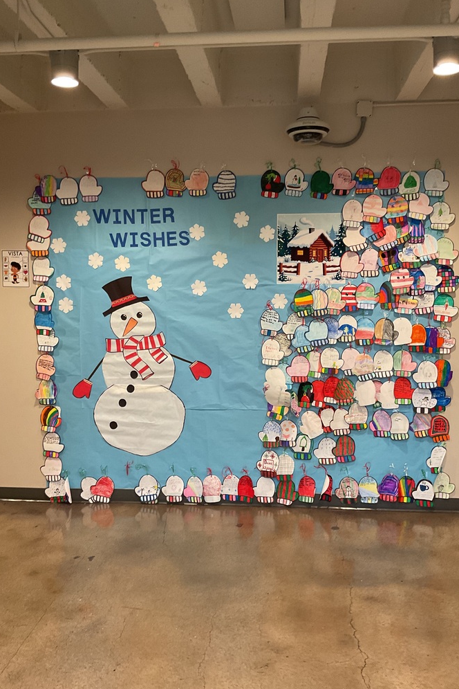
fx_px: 593
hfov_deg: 42.3
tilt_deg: -4.0
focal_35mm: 31
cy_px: 346
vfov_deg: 60.3
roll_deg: +0.4
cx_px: 234
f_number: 1.8
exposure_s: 1/60
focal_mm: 3
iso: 125
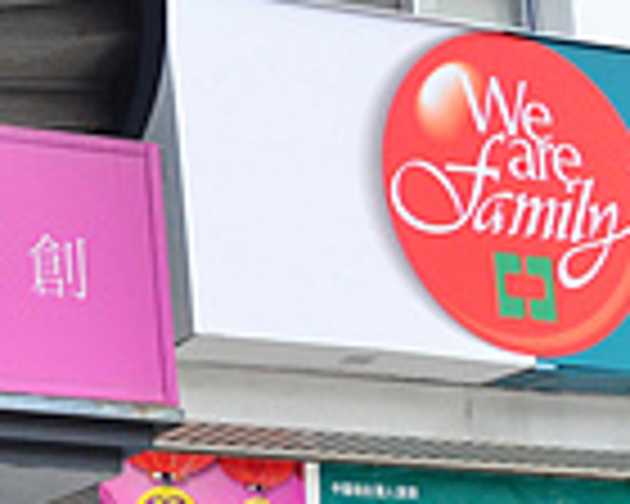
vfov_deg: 13.5
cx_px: -603
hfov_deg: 14.7
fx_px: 2035
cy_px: 702
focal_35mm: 109
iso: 800
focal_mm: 17
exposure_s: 1/400
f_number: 5.6
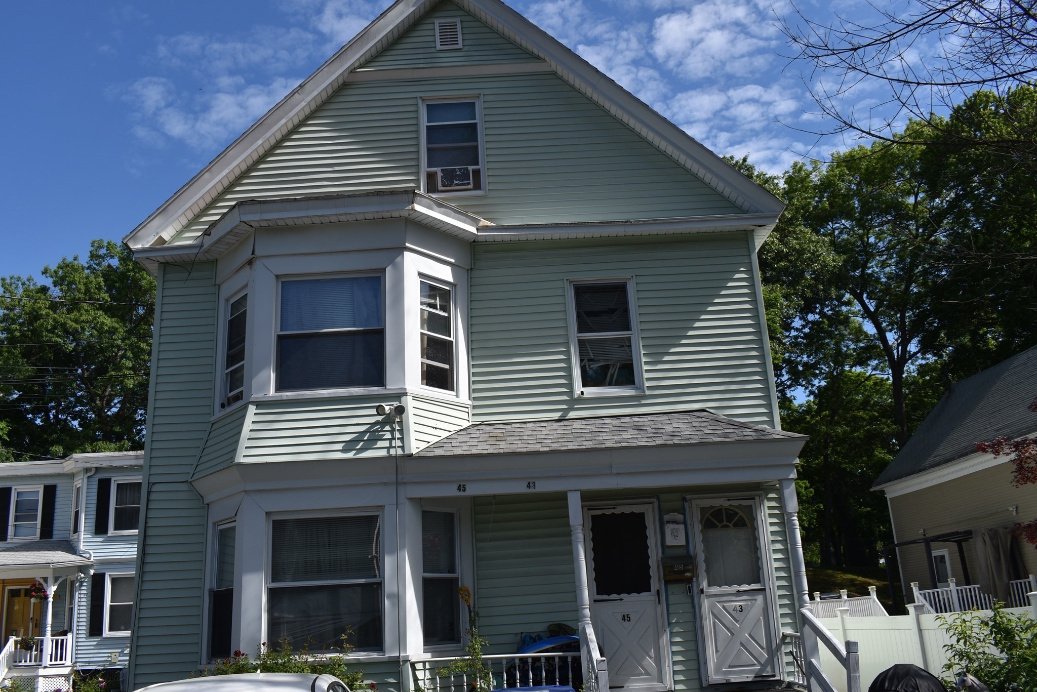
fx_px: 864
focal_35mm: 30
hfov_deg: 61.9
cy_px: 346
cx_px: 518
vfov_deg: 43.6
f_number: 9
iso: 100
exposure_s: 1/320
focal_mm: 20
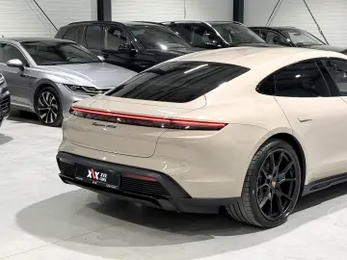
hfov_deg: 39.7
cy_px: 130
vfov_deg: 30.3
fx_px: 481
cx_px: 174
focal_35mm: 48
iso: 100
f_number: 1.78
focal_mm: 6.76
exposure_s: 1/50
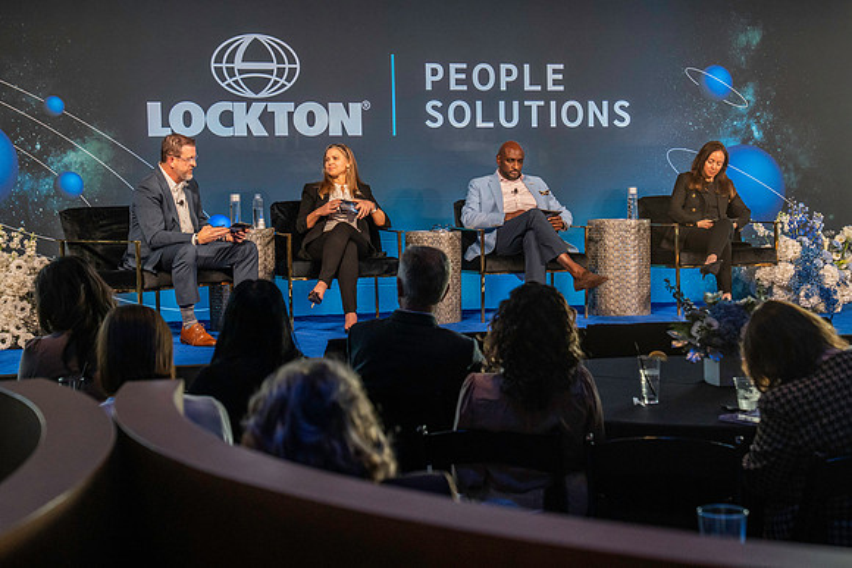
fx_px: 1498
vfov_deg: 21.5
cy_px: 265
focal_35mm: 63
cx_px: 436
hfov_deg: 31.7
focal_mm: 58
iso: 5000
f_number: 4.5
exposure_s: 1/200
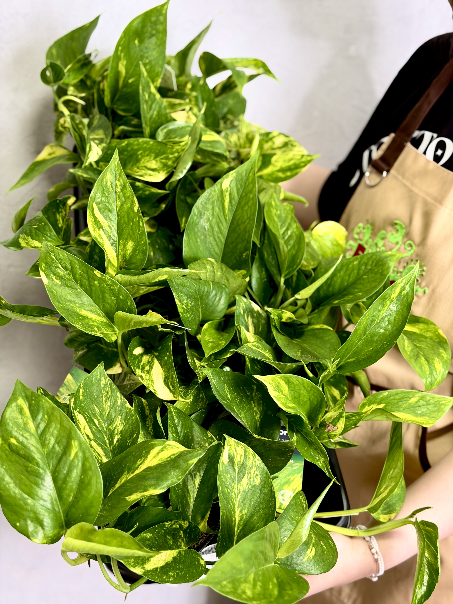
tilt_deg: -14.6
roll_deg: -0.8
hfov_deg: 30.3
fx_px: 838
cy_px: 302
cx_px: 226
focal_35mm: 48
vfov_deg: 39.7
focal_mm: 6.76
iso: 64
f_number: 1.78
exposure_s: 1/60
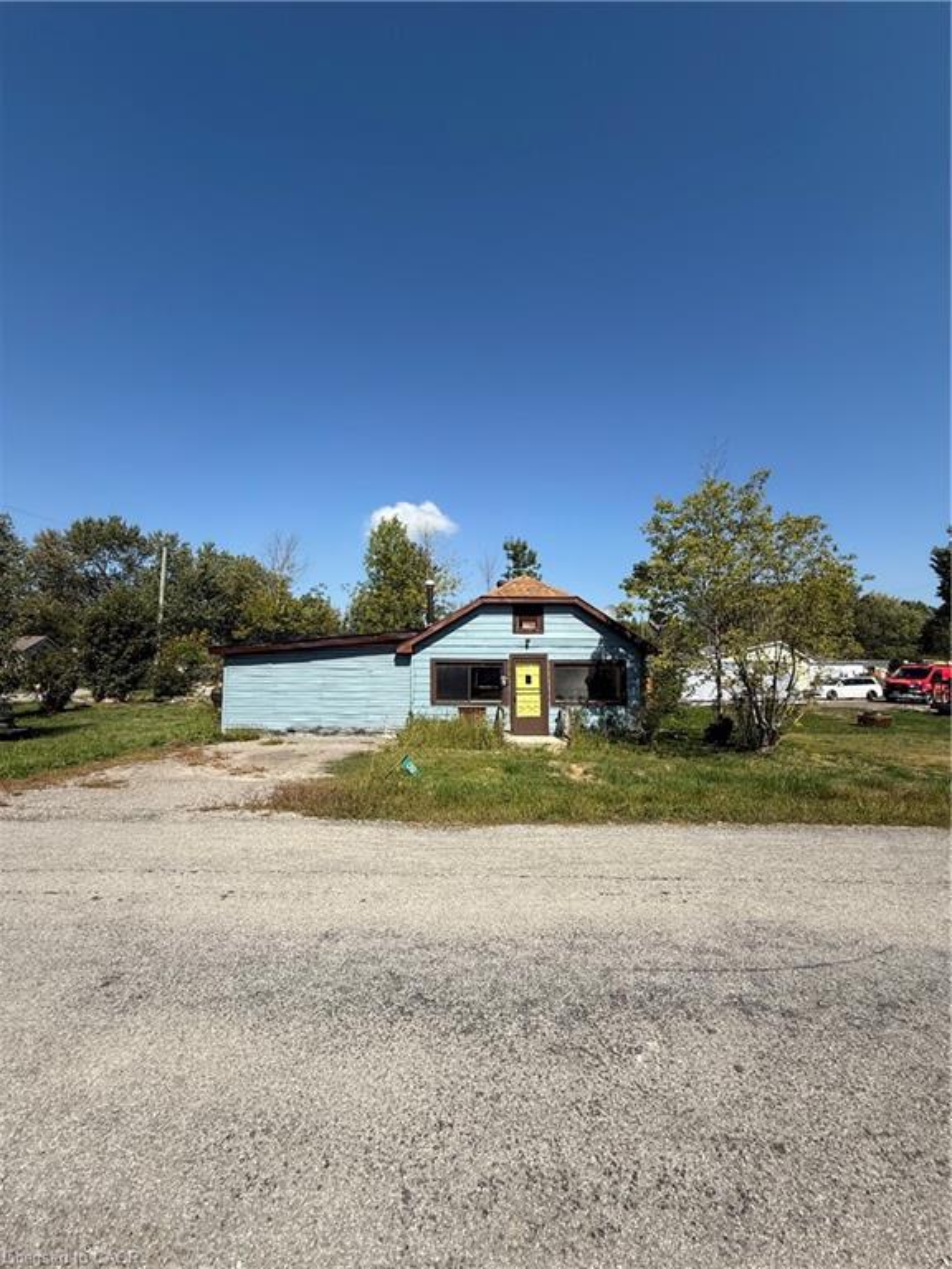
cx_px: 476
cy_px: 634
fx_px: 513
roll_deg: -1.3
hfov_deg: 85.7
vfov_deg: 102.1
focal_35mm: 14
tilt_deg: +4.6
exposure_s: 1/2506
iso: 50
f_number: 2.2
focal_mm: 2.22
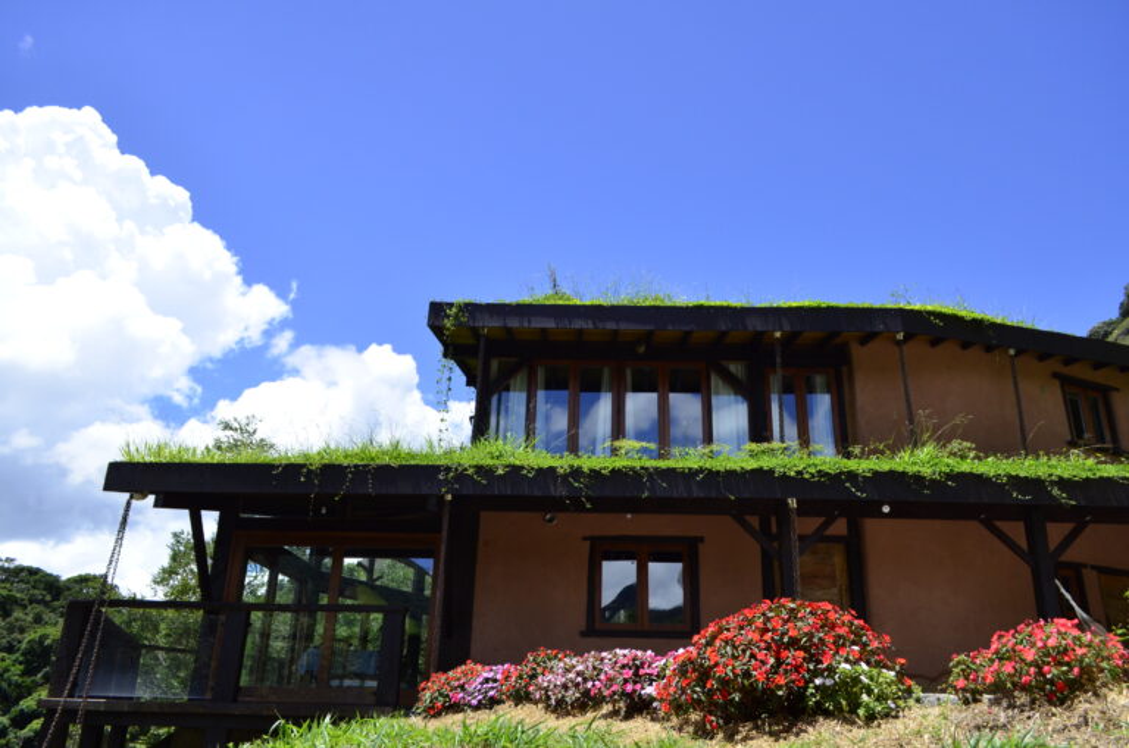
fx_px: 845
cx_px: 564
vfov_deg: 47.8
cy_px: 374
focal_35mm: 27
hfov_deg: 67.5
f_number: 5.6
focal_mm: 18
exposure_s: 1/2000
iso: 500
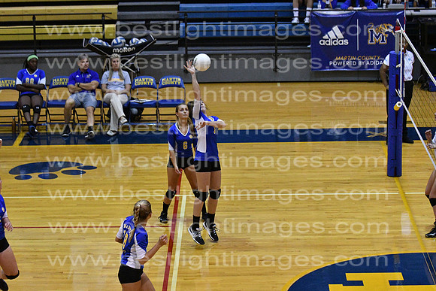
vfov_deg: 6.5
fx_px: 2544
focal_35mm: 210
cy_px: 146
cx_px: 218
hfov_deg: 9.8
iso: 8000
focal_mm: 140
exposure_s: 1/800
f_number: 4
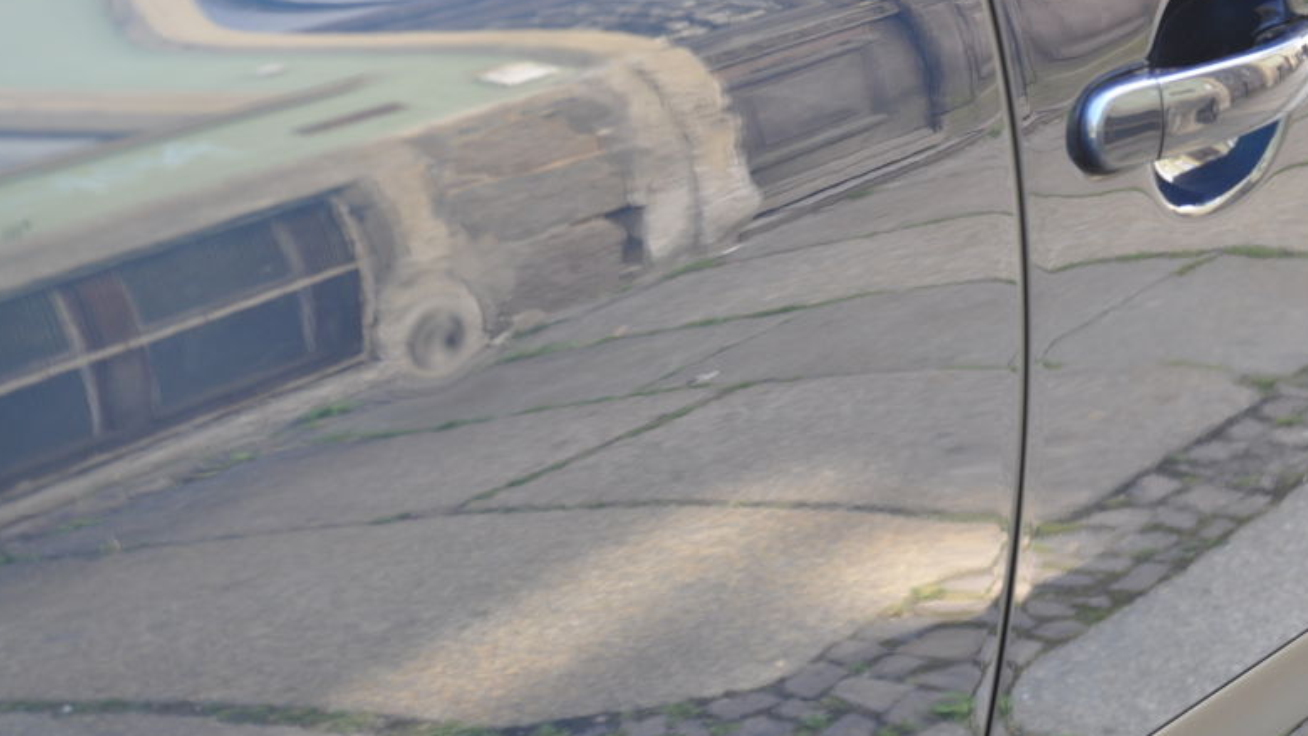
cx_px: 552
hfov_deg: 23.0
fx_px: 3215
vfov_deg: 13.1
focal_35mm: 93
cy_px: 386
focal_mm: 45
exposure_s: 1/30
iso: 400
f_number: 5.6
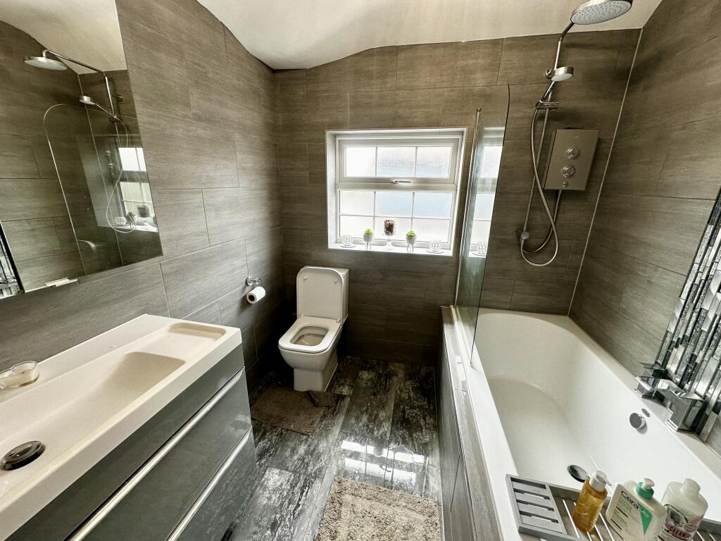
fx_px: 292
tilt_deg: -17.1
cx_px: 360
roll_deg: -0.5
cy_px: 270
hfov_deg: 102.1
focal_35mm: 14
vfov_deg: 85.7
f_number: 2.2
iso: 100
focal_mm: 2.22
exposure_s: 1/100
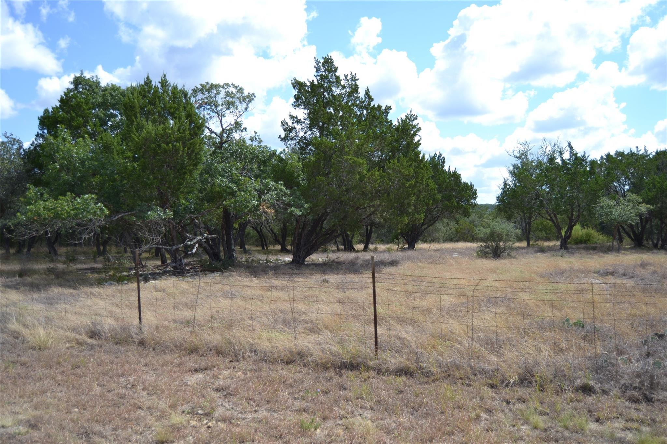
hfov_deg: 61.9
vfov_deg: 43.6
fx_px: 556
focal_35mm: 30
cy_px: 222
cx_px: 334
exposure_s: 1/800
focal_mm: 20
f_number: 3.5
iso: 100
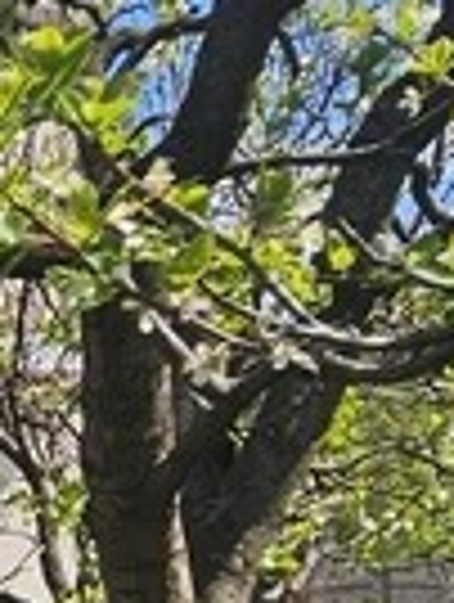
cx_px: -742
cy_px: 702
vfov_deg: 18.8
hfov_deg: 11.5
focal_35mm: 99
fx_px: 1726
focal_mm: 2.2
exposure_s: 1/2283
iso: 50
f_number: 2.2
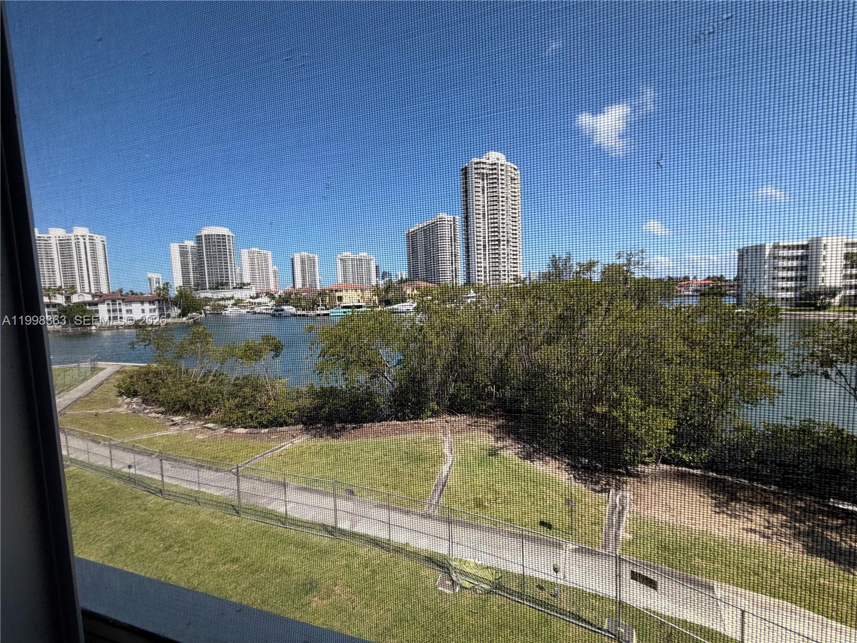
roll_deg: +3.1
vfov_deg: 85.7
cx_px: 428
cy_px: 322
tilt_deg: -4.8
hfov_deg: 102.1
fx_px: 347
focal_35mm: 14
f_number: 2.2
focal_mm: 2.22
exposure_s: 1/770
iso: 32
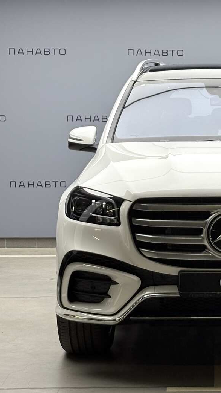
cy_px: 196
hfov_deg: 15.6
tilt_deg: -5.3
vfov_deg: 27.9
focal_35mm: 76
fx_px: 791
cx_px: 226
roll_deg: +0.6
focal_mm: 5.96
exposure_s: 1/203
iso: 50
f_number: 1.6
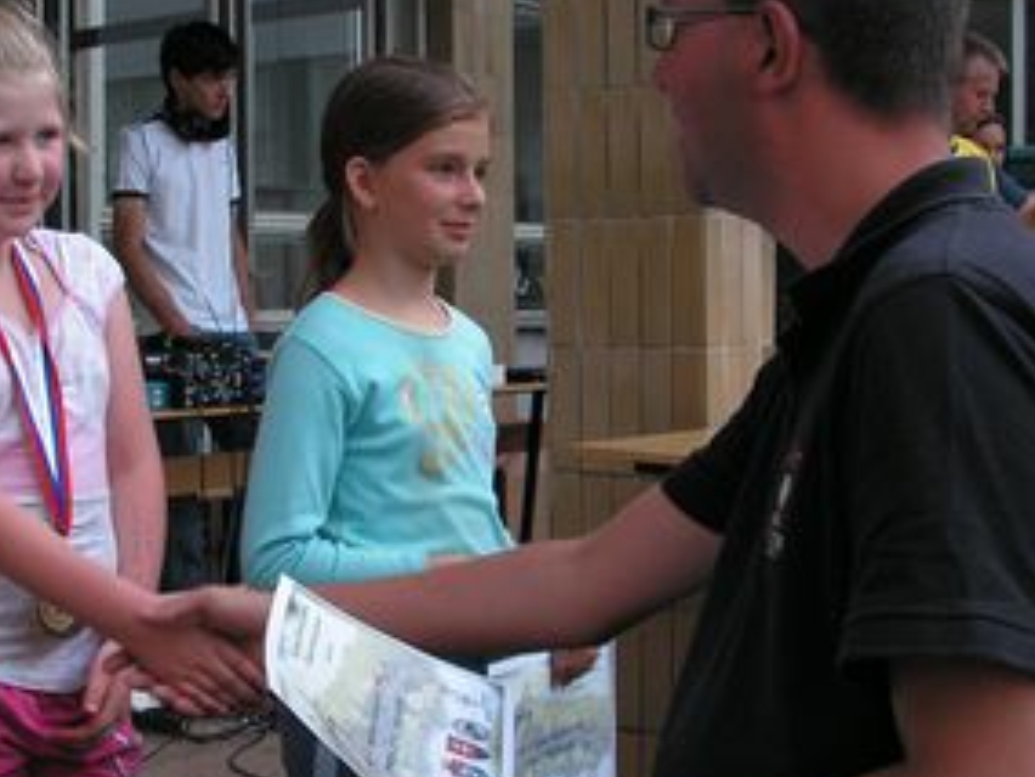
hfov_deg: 33.7
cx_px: 426
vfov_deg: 25.6
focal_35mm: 57
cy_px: 456
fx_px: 1704
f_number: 3.2
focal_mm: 6
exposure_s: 1/125
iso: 50
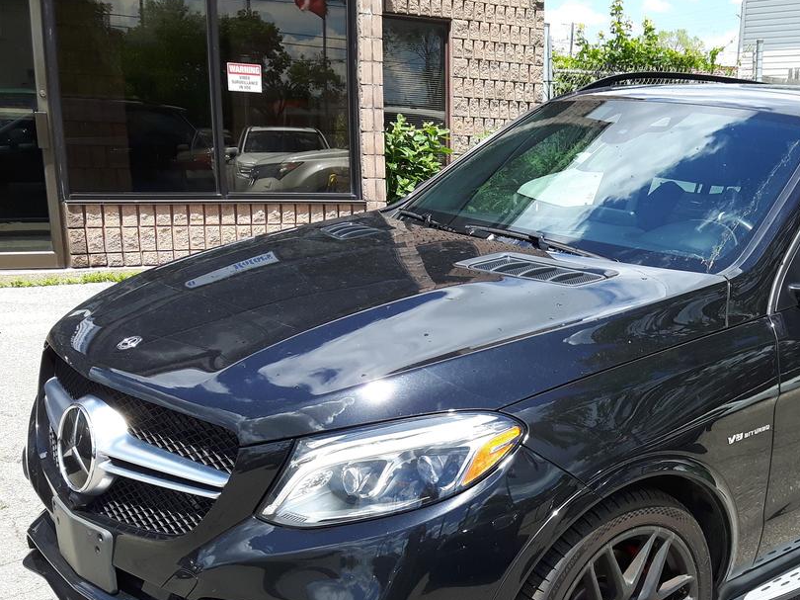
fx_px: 1132
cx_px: 615
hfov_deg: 37.8
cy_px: 447
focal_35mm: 49
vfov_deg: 29.2
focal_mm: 3.7
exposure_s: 1/594
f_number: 1.9
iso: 40
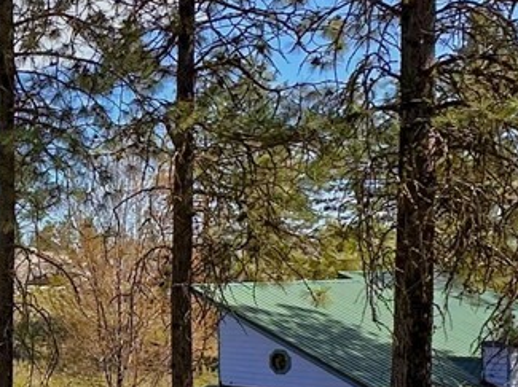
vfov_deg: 21.1
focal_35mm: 69
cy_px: 283
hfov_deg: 23.3
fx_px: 1031
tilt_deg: +0.3
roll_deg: +1.1
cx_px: -236
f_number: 2.2
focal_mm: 2.2
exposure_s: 1/1043
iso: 40
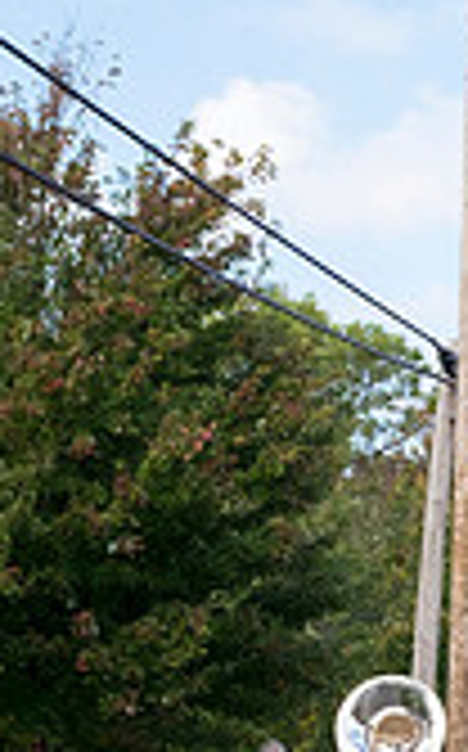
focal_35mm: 145
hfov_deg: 8.2
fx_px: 2967
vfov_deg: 14.2
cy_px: 723
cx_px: 1152
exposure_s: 1/320
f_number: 7.1
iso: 400
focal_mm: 27
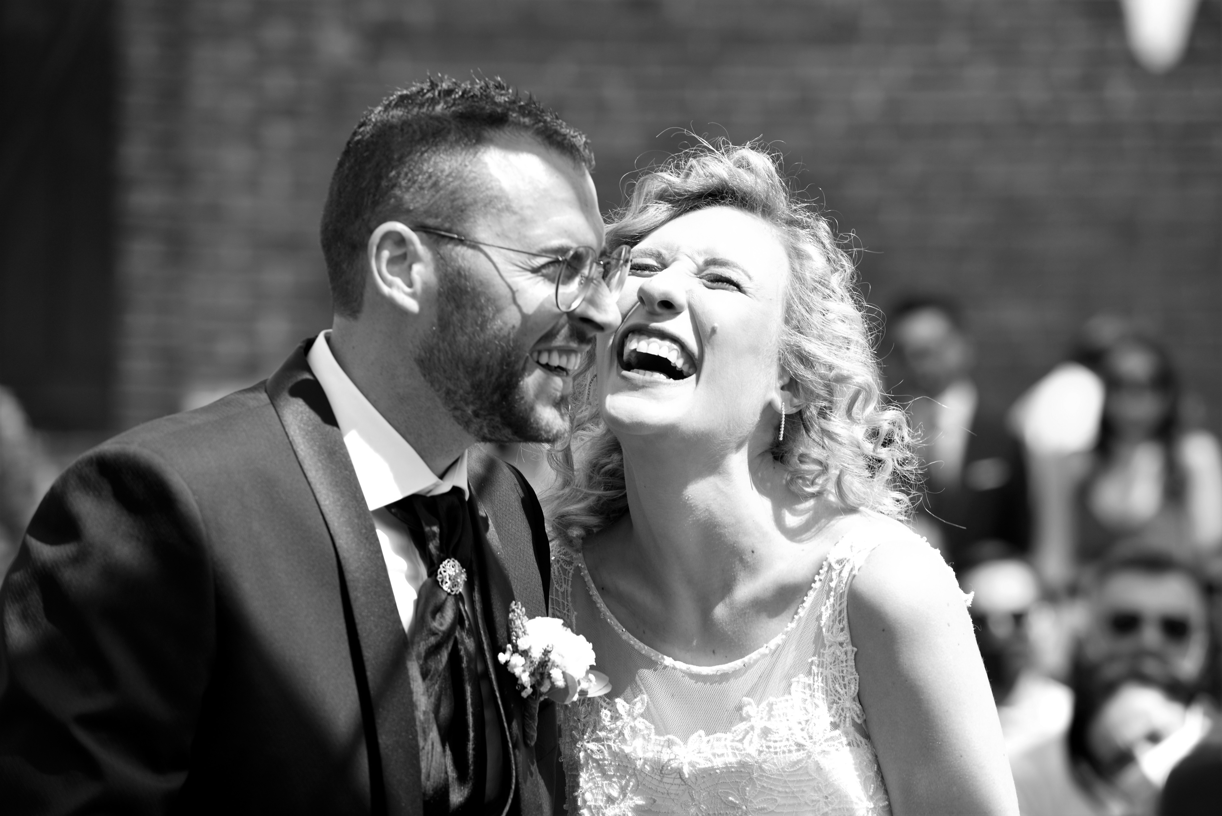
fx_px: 6791
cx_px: 611
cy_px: 408
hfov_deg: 10.3
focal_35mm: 200
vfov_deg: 6.9
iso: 100
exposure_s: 1/320
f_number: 7.1
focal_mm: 200
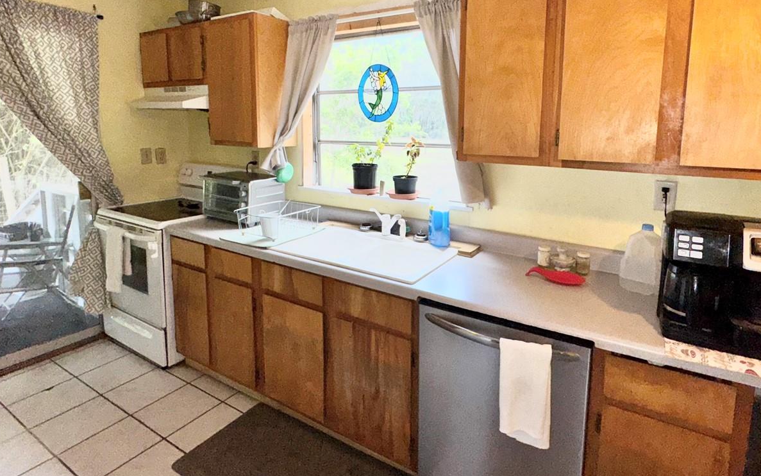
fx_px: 415
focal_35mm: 20
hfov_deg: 84.9
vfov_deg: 58.9
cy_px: 178
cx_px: 411
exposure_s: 1/122
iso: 32
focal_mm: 2.22
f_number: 2.2
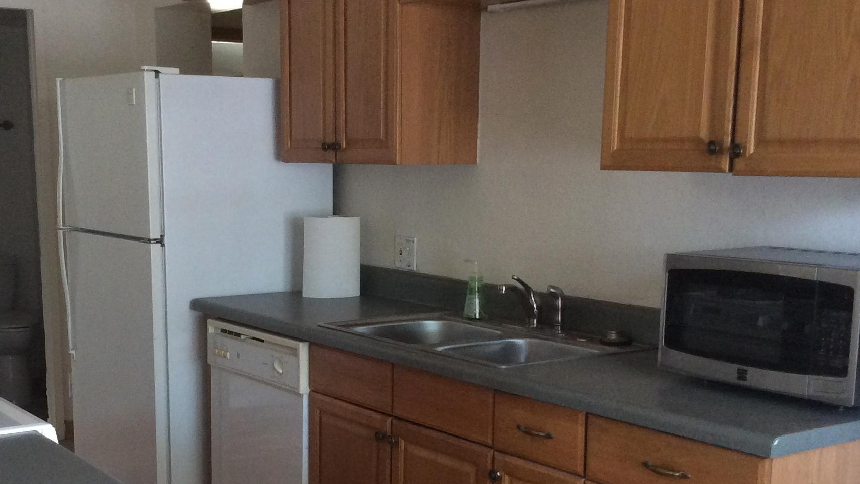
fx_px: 1209
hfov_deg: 38.9
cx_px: 330
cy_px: 364
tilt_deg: -12.0
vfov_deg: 22.4
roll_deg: -0.4
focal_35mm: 53
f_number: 2.4
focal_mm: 3.3
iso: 160
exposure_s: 1/24
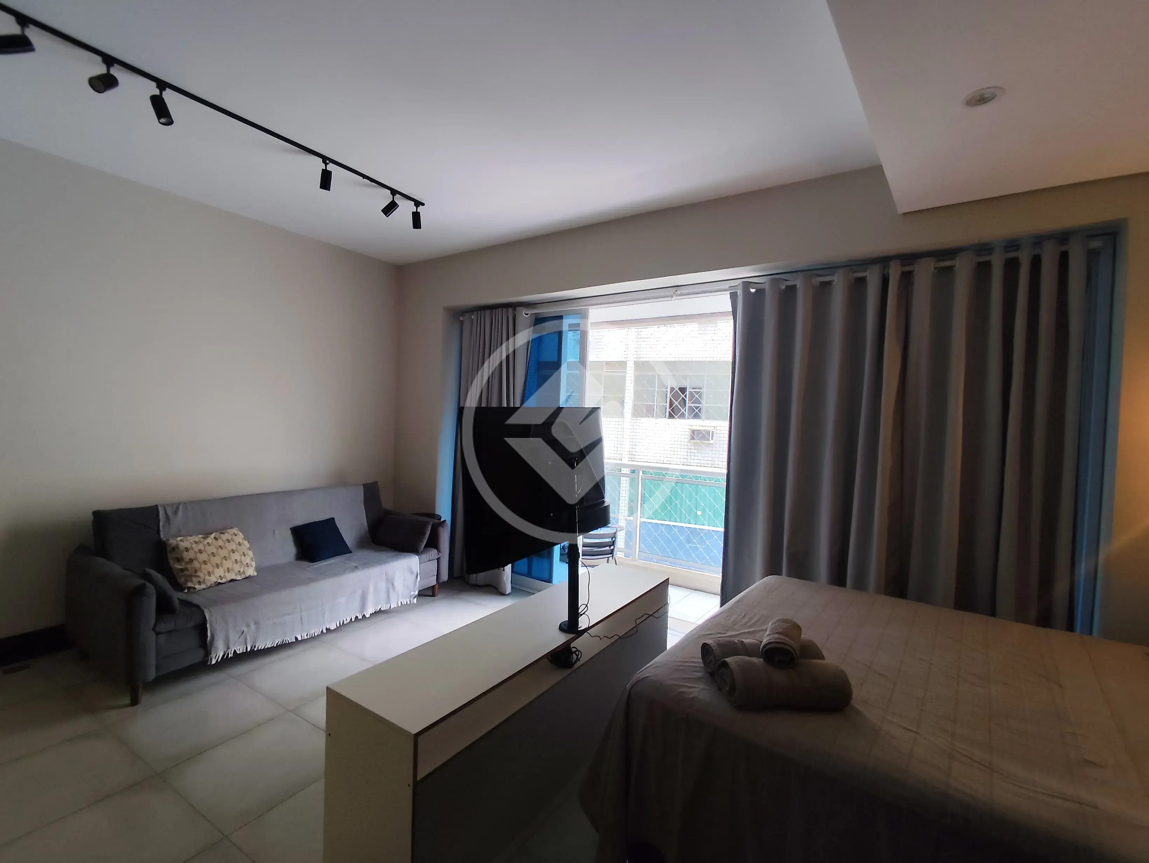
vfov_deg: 78.2
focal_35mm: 16
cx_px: 574
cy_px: 432
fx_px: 531
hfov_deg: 94.5
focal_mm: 1.65
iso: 50
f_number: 2.2
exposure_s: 1/60
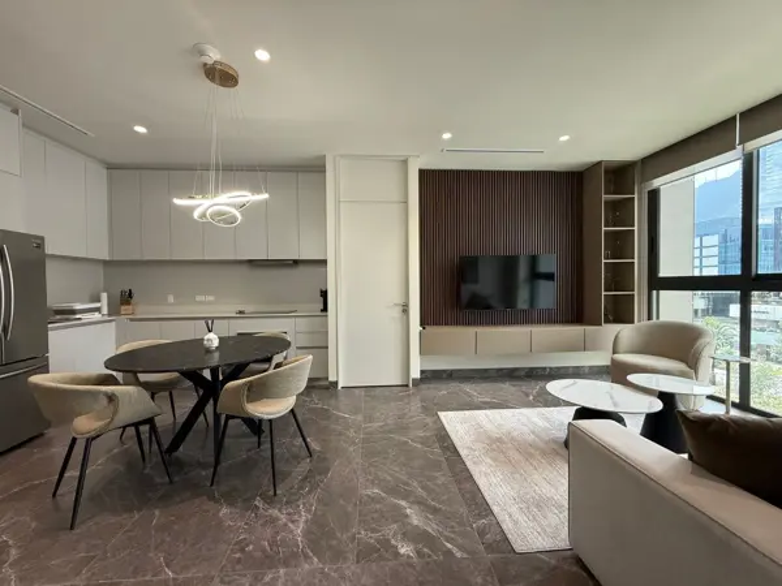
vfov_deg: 85.7
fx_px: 316
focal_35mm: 14
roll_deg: +0.0
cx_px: 391
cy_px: 293
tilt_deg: -0.9
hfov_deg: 102.1
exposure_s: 1/120
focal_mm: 2.22
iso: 250
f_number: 2.2
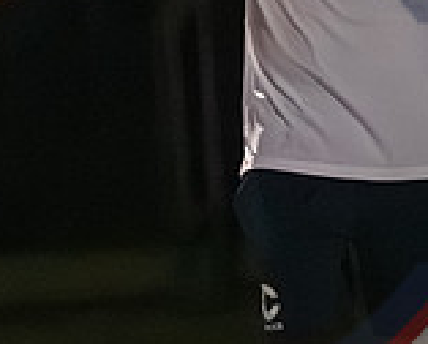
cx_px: 189
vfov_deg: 0.7
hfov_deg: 0.9
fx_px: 27839
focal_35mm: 2195
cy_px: -40
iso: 25600
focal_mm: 400
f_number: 4.5
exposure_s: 1/1600
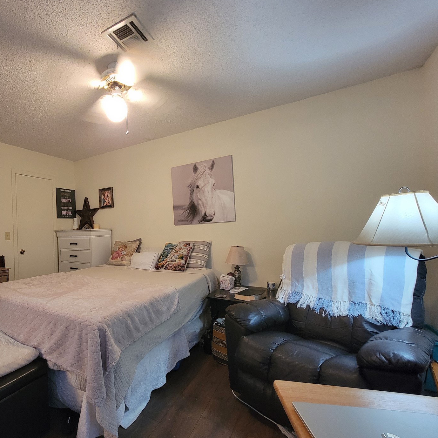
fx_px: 229
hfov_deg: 83.3
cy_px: 225
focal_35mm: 16
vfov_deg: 87.4
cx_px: 134
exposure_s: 1/40
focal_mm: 2.2
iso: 320
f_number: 2.2
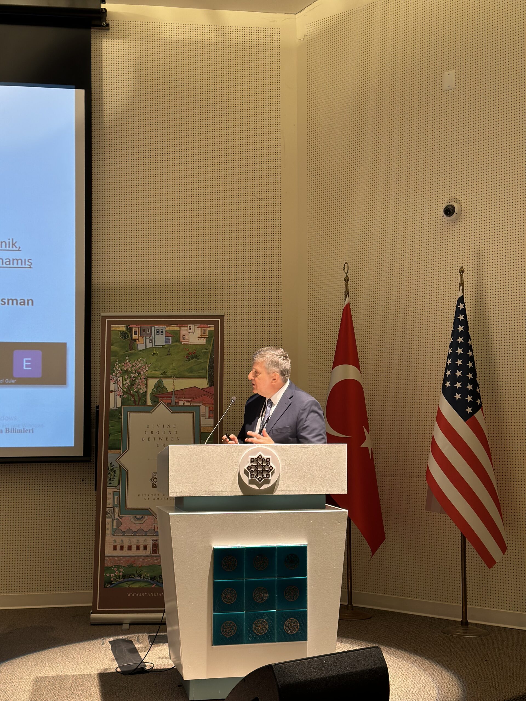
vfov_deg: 39.7
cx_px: 263
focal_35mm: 48
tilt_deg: +4.8
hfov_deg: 30.3
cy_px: 350
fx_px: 972
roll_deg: -0.8
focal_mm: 6.86
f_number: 1.78
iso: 100
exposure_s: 1/60
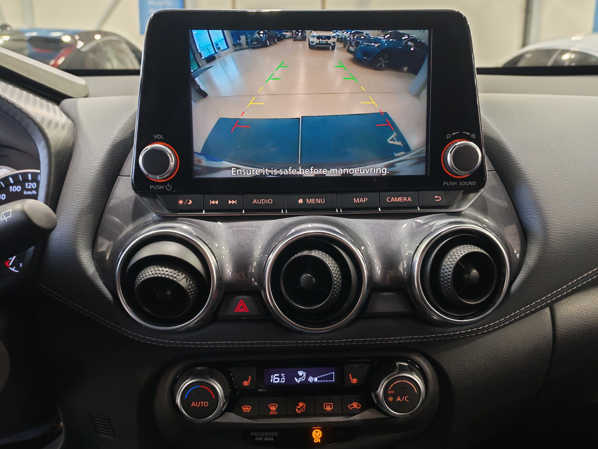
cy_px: 224
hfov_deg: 55.4
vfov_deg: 42.9
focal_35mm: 33
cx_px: 299
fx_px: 570
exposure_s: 1/50
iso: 809
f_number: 1.9
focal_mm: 6.12
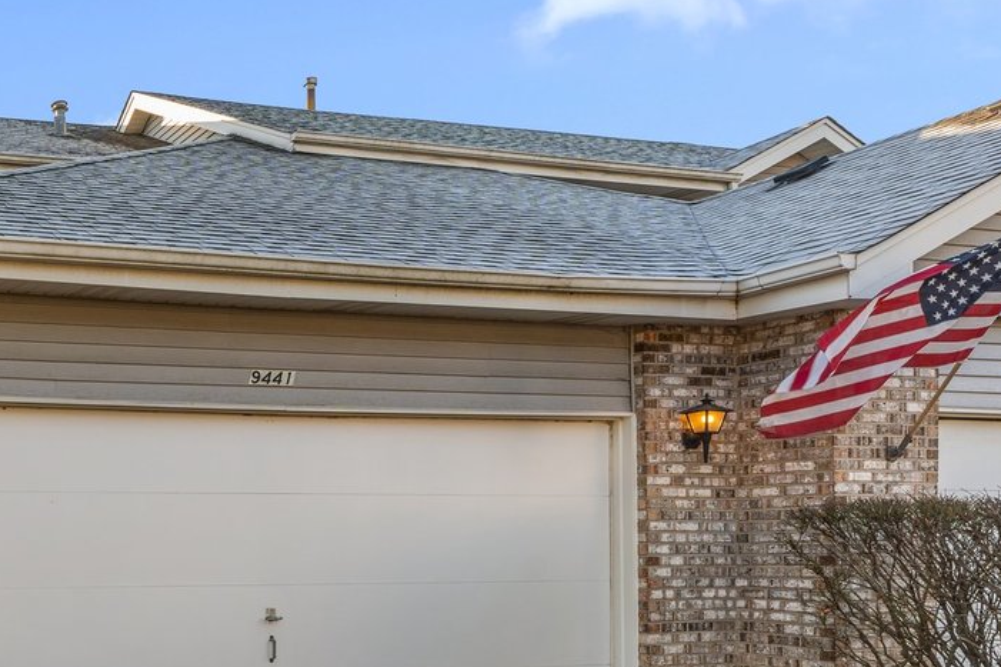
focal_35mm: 39
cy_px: 534
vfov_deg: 33.3
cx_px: -61
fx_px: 1080
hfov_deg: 41.3
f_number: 8
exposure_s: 1/80
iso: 320
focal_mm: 16.8
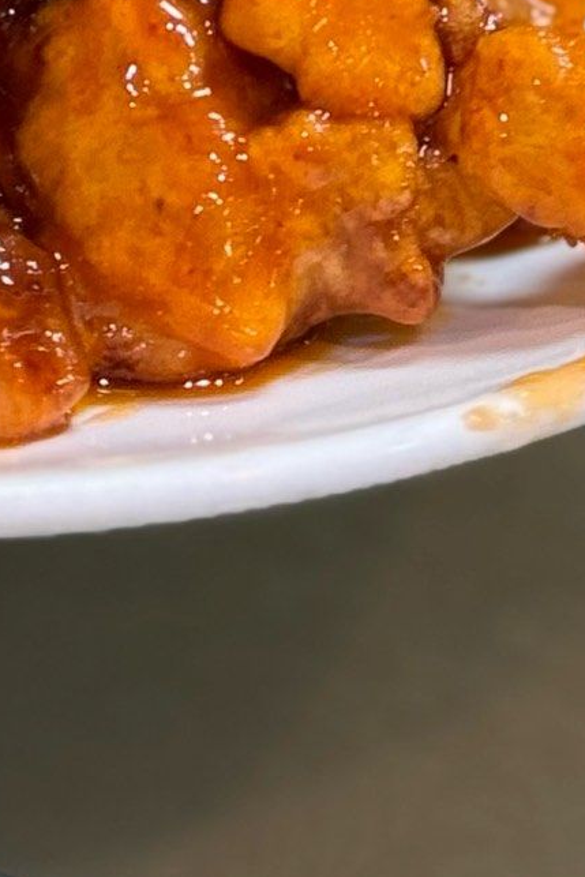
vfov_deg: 9.1
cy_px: -908
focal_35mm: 212
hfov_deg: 6.4
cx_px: -80
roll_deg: -5.3
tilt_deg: -19.6
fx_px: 5164
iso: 250
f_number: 1.78
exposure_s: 1/33
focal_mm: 6.86
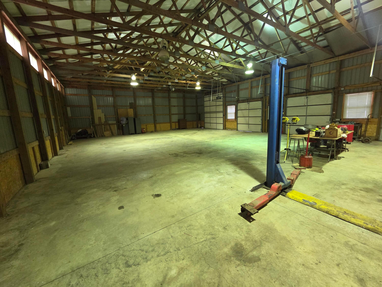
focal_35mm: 13
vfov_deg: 89.9
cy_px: 144
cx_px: 191
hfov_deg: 106.2
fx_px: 143
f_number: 2.2
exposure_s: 1/60
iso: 500
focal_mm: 2.2
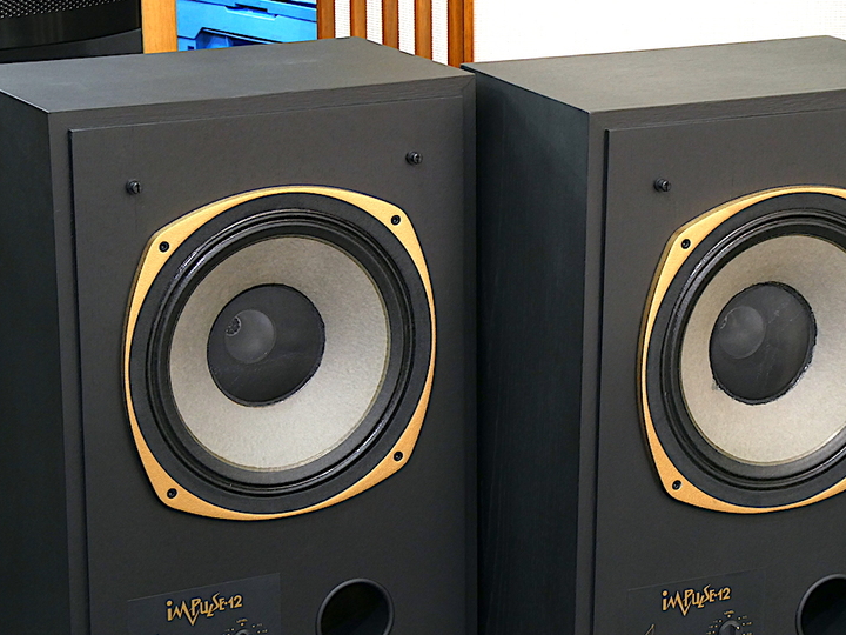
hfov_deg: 17.6
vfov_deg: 13.2
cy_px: 385
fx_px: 2737
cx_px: 462
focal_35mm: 112
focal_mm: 15
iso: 200
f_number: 4.8
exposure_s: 1/3.2
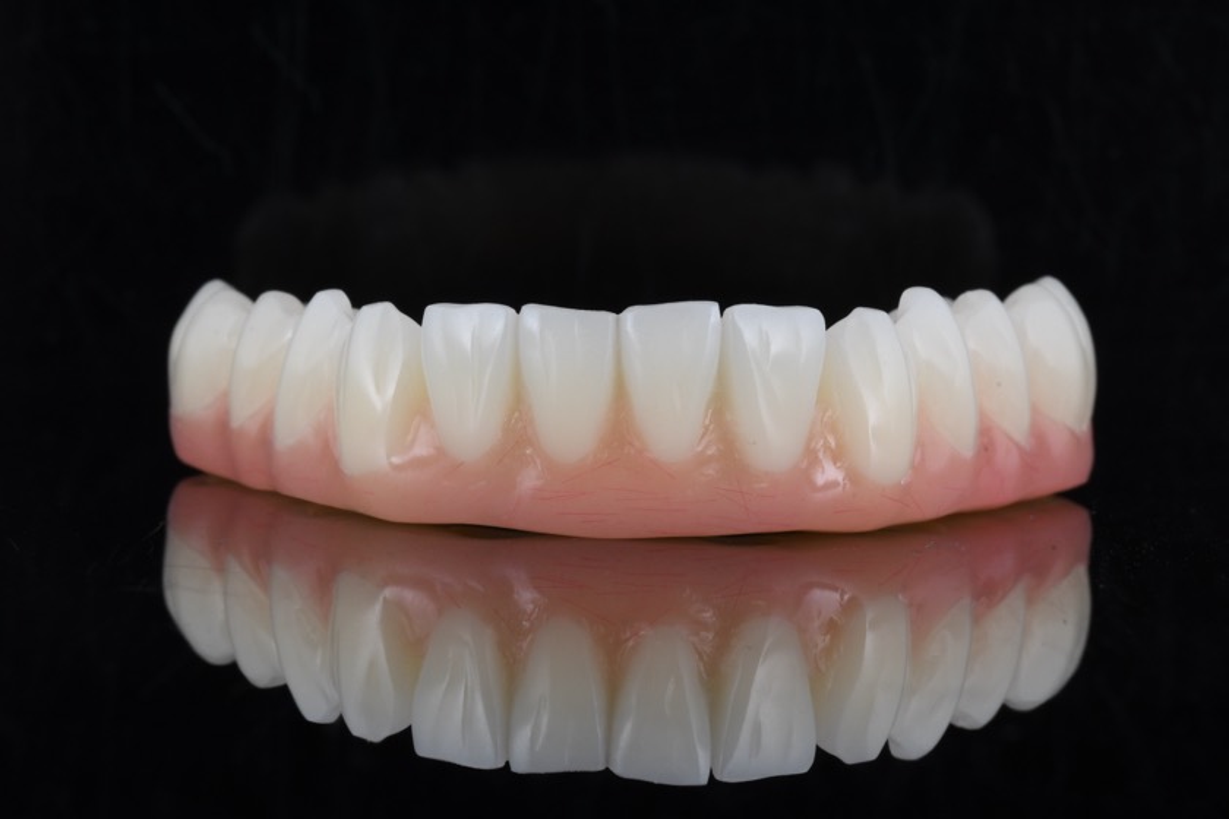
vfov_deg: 8.7
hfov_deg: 13.1
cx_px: 614
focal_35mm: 157
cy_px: 410
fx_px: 5359
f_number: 29
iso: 400
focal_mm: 105
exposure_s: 1/160
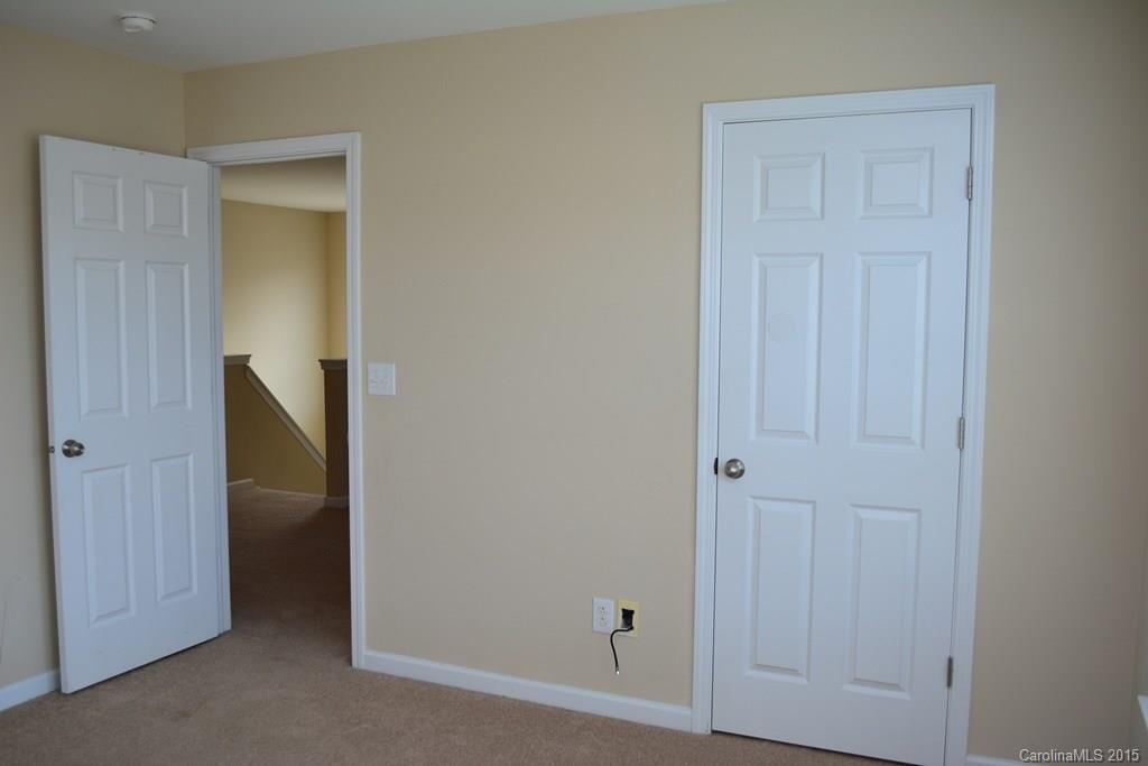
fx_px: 957
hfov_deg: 61.9
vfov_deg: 43.6
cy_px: 383
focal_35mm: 30
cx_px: 574
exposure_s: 1/100
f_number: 5
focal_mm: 20
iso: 250
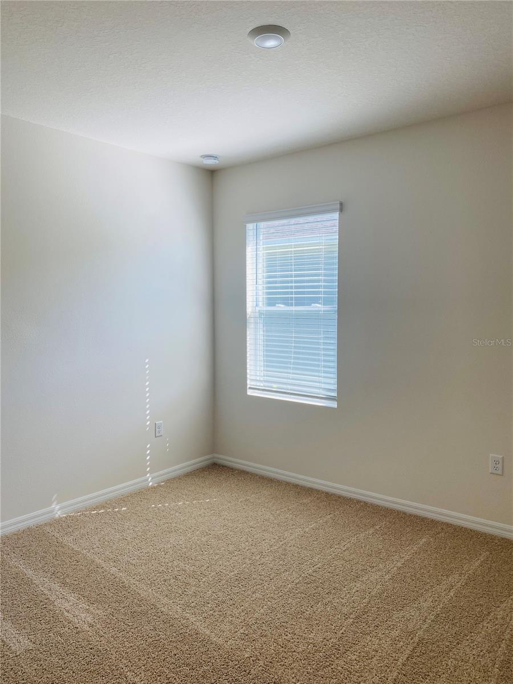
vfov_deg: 67.3
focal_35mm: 26
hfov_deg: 53.1
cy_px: 342
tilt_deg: -2.6
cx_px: 256
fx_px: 514
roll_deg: +1.9
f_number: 1.8
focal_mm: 4.25
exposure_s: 1/189
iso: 32
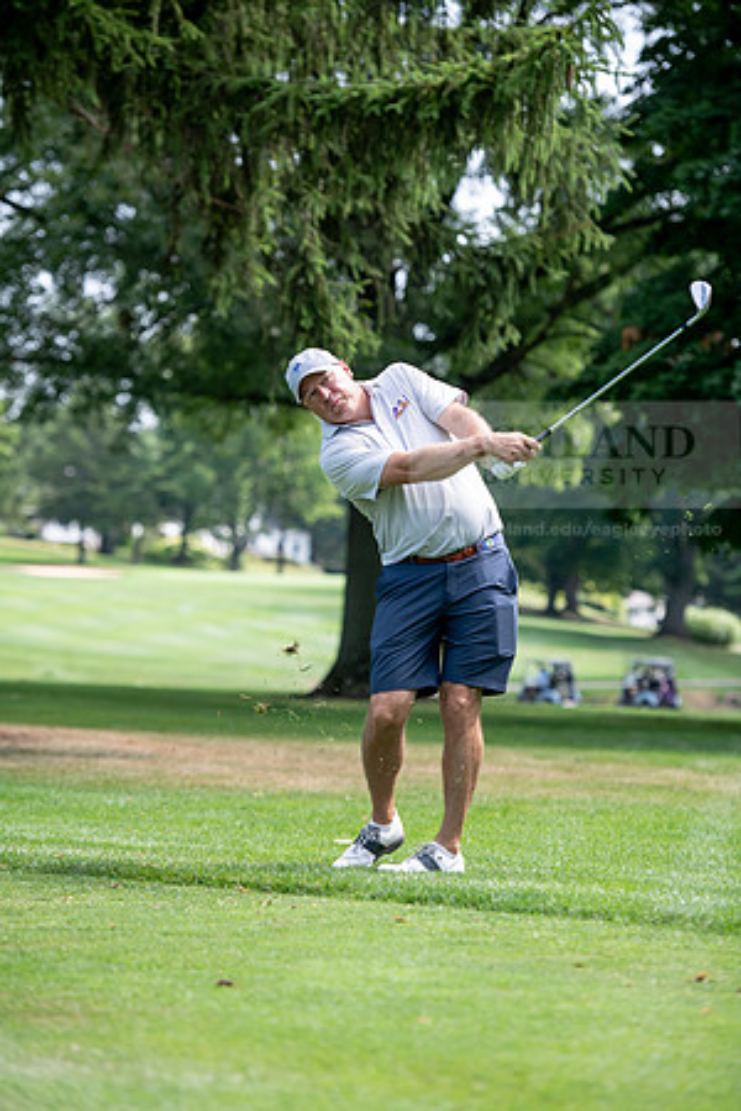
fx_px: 3766
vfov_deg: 16.8
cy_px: 556
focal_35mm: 122
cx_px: 370
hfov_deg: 11.2
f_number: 3.5
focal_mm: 122
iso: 250
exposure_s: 1/800
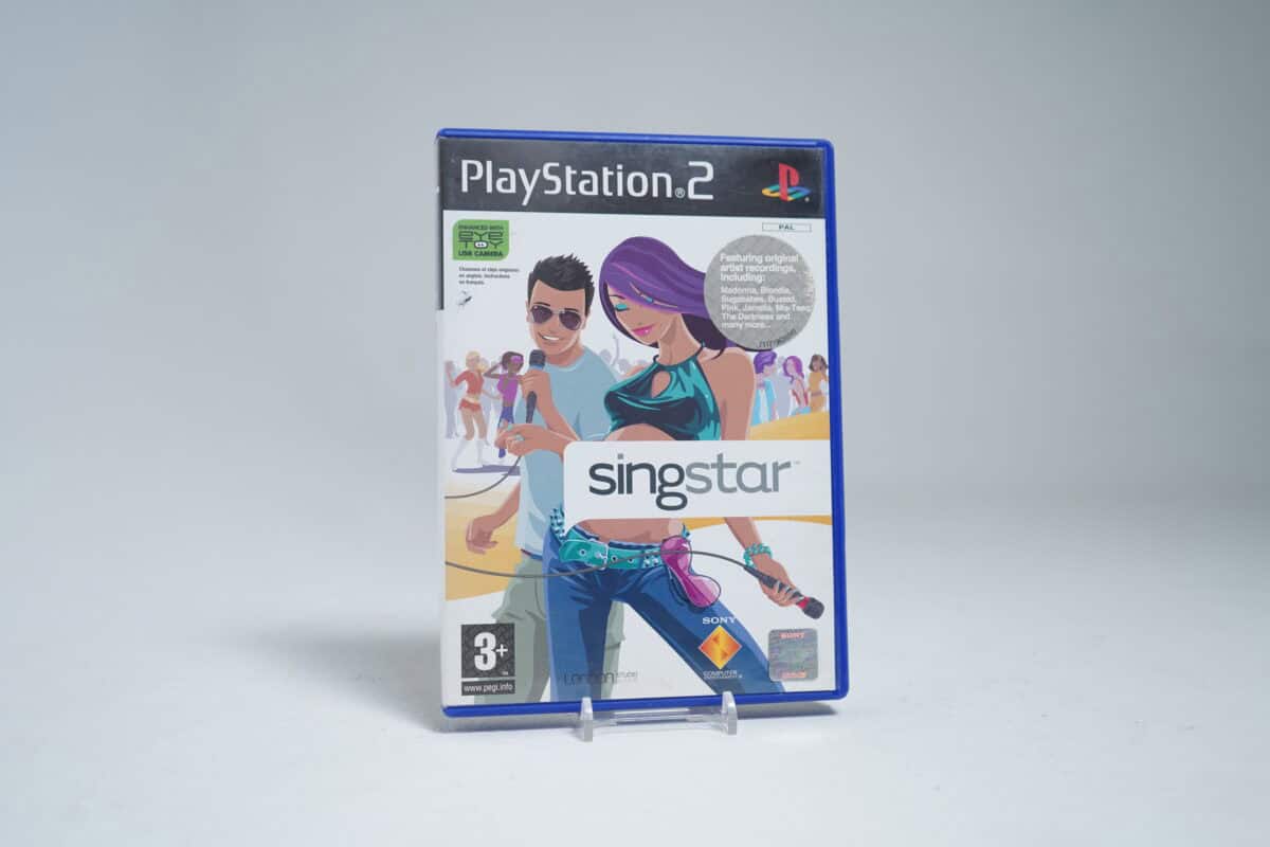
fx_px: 1305
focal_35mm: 37
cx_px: 635
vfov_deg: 35.9
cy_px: 424
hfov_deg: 51.9
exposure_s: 1/30
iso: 250
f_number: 4
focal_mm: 37
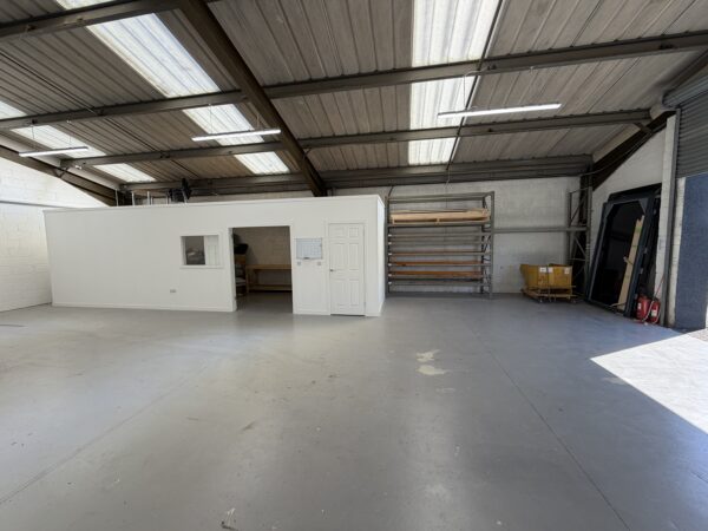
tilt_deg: -3.9
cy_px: 266
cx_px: 354
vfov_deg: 85.7
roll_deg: +1.2
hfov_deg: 102.1
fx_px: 286
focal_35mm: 14
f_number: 2.2
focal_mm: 2.22
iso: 40
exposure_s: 1/220
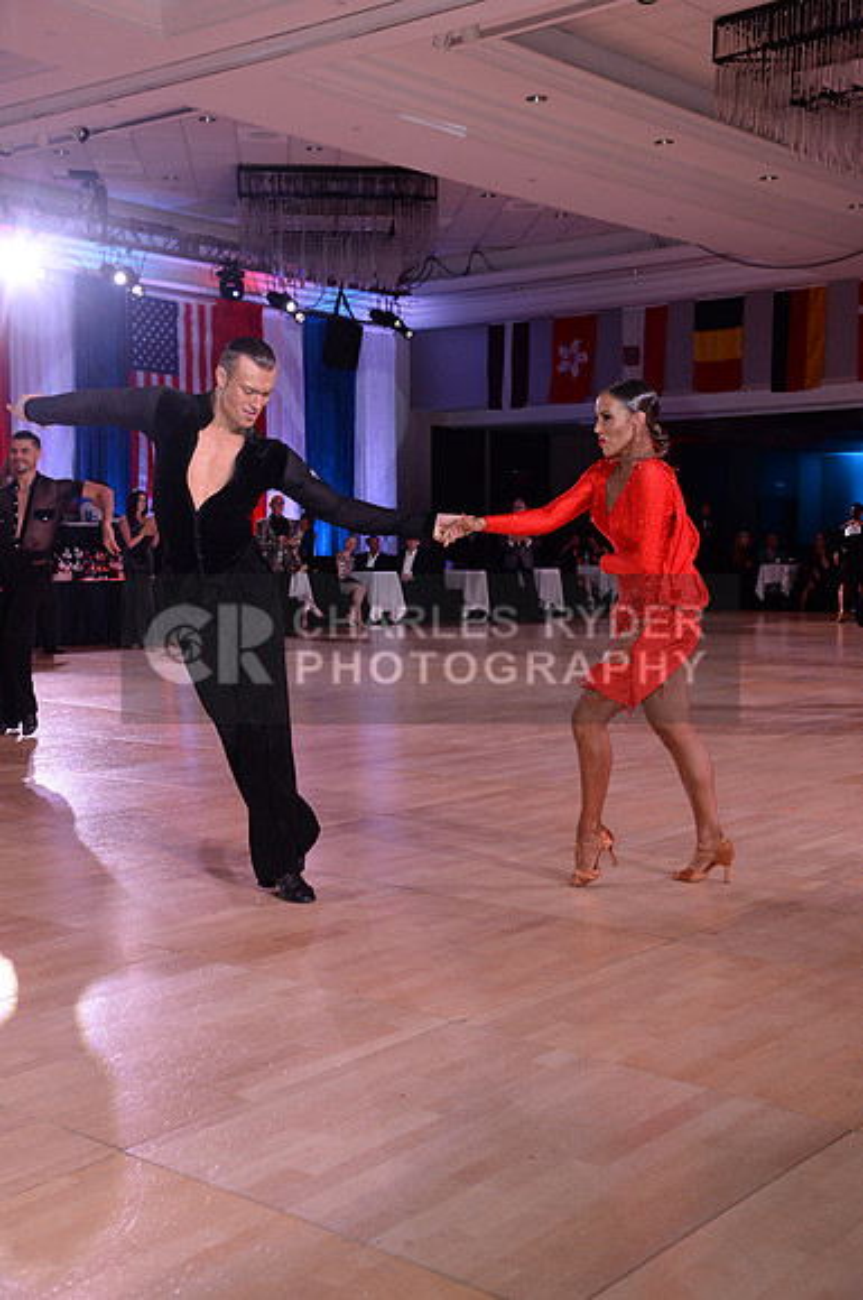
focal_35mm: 46
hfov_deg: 29.2
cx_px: 432
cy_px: 650
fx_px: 1659
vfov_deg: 42.8
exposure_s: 1/250
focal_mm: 46
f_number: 5.6
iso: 2000
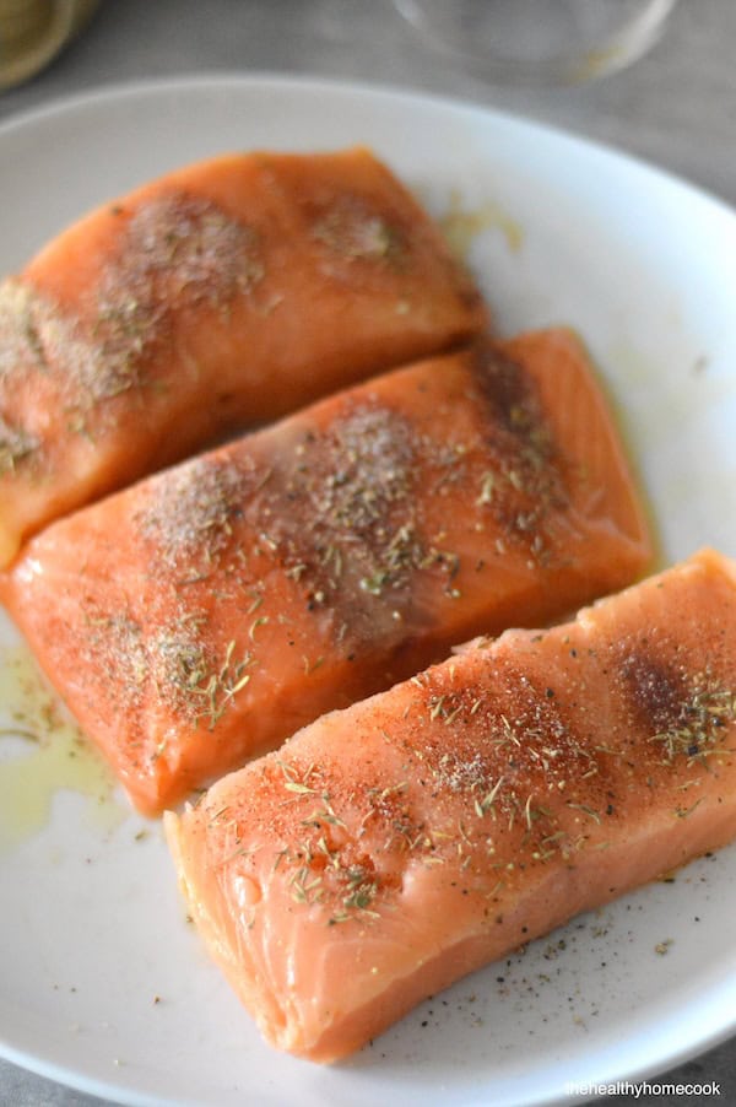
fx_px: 2303
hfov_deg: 18.2
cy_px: 554
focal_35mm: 75
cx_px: 368
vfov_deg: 27.0
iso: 3200
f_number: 2
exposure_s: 1/320
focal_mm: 50
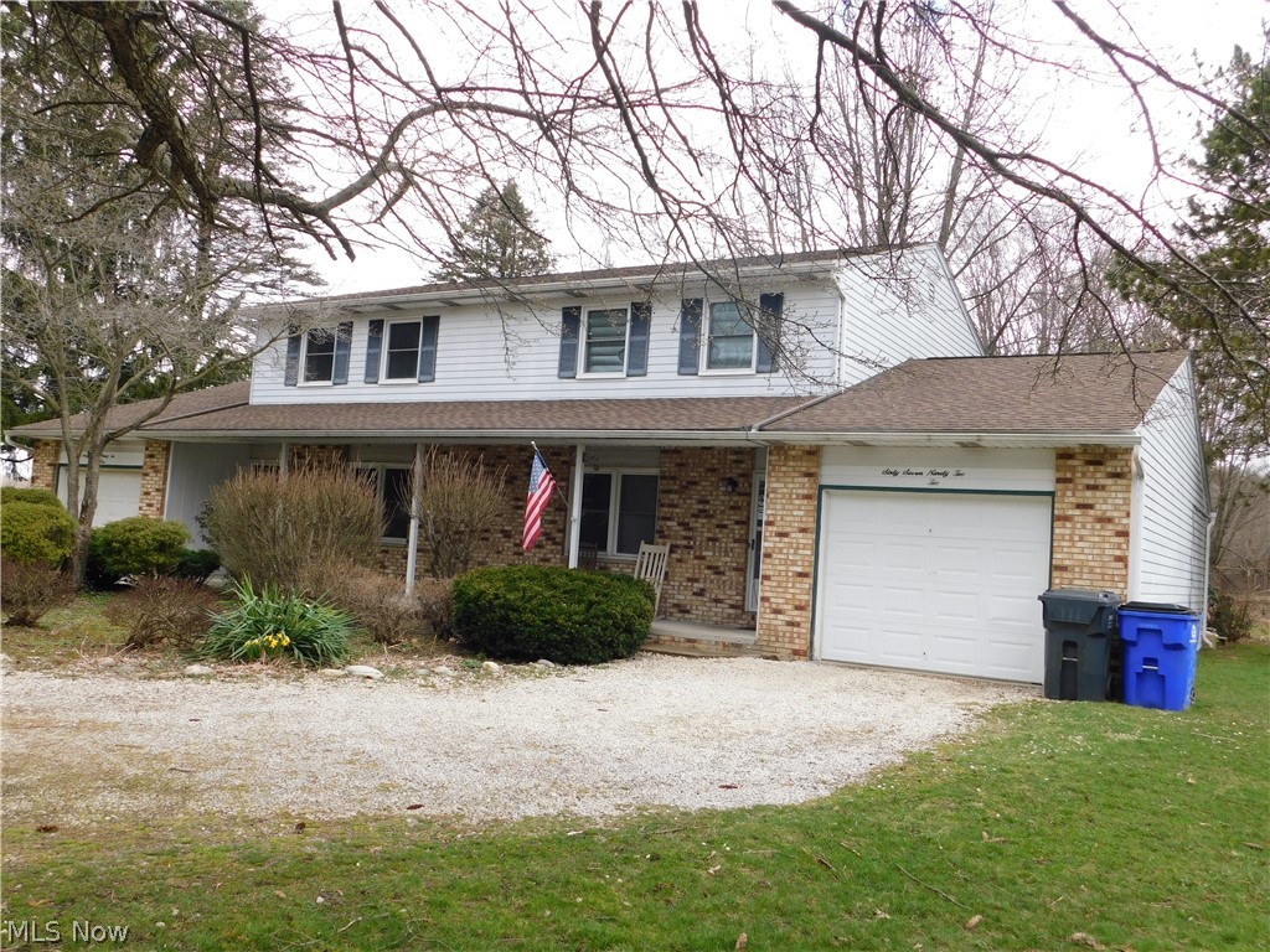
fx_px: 1101
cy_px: 476
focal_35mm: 30
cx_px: 635
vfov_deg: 46.8
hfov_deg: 60.0
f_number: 3.2
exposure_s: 1/400
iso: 125
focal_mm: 5.3
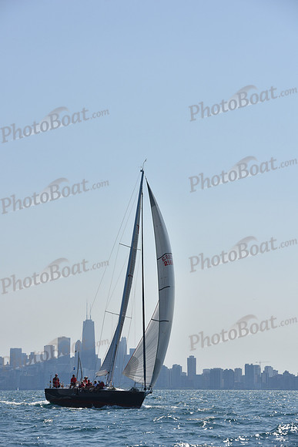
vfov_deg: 16.4
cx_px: 149
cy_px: 224
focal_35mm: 125
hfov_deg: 11.0
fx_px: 1551
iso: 250
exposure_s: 1/1600
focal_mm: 125
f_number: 9
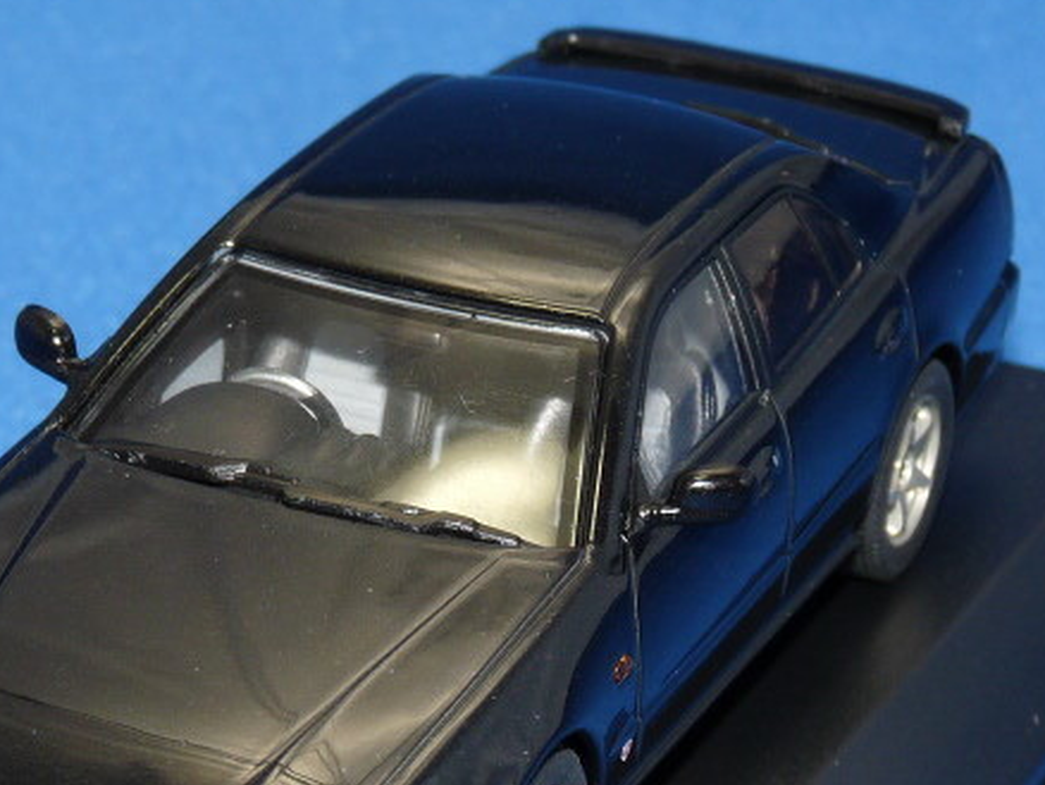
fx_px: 5648
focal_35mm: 187
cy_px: 556
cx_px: 336
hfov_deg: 10.6
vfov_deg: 7.9
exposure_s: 1/40
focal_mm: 12.8
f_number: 4
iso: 100
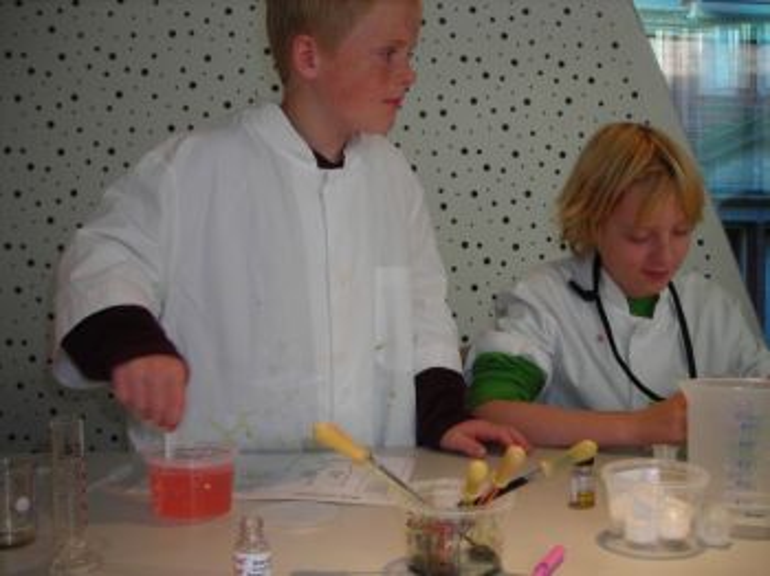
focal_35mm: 38
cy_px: 288
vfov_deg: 37.7
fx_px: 845
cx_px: 385
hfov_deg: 49.0
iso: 50
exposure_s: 1/30
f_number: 3.2
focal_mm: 6.3
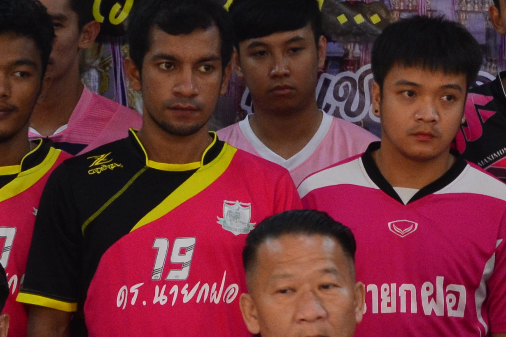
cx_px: 542
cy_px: 22
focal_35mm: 168
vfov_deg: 8.1
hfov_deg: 12.0
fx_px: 2367
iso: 500
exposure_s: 1/15
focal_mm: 23
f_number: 8
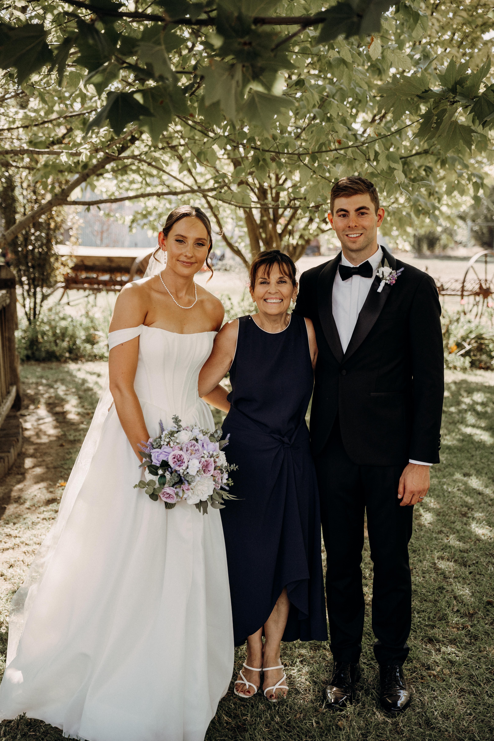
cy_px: 370
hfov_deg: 28.7
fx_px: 965
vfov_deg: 42.0
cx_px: 247
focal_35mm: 47
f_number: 3.2
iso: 125
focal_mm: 46.9
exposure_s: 1/1250
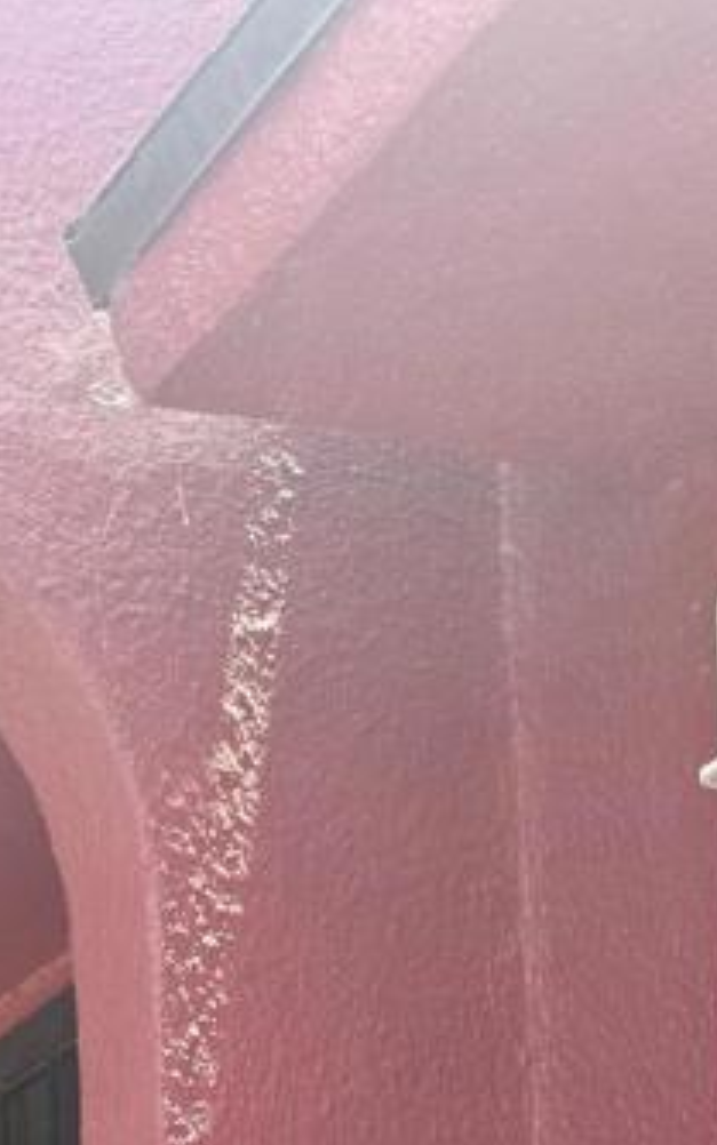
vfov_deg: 21.7
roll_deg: +1.0
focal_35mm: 78
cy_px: 1752
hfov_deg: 16.1
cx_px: -141
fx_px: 2437
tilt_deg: +5.1
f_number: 1.78
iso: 80
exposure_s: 1/528
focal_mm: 6.76
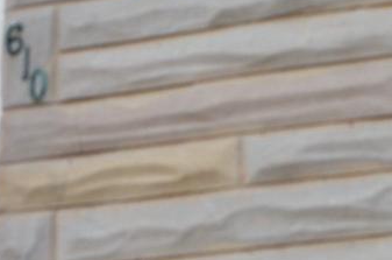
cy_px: 517
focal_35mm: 164
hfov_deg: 12.4
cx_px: 383
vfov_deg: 8.0
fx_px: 1782
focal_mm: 18
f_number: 8
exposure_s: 1/200
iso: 400
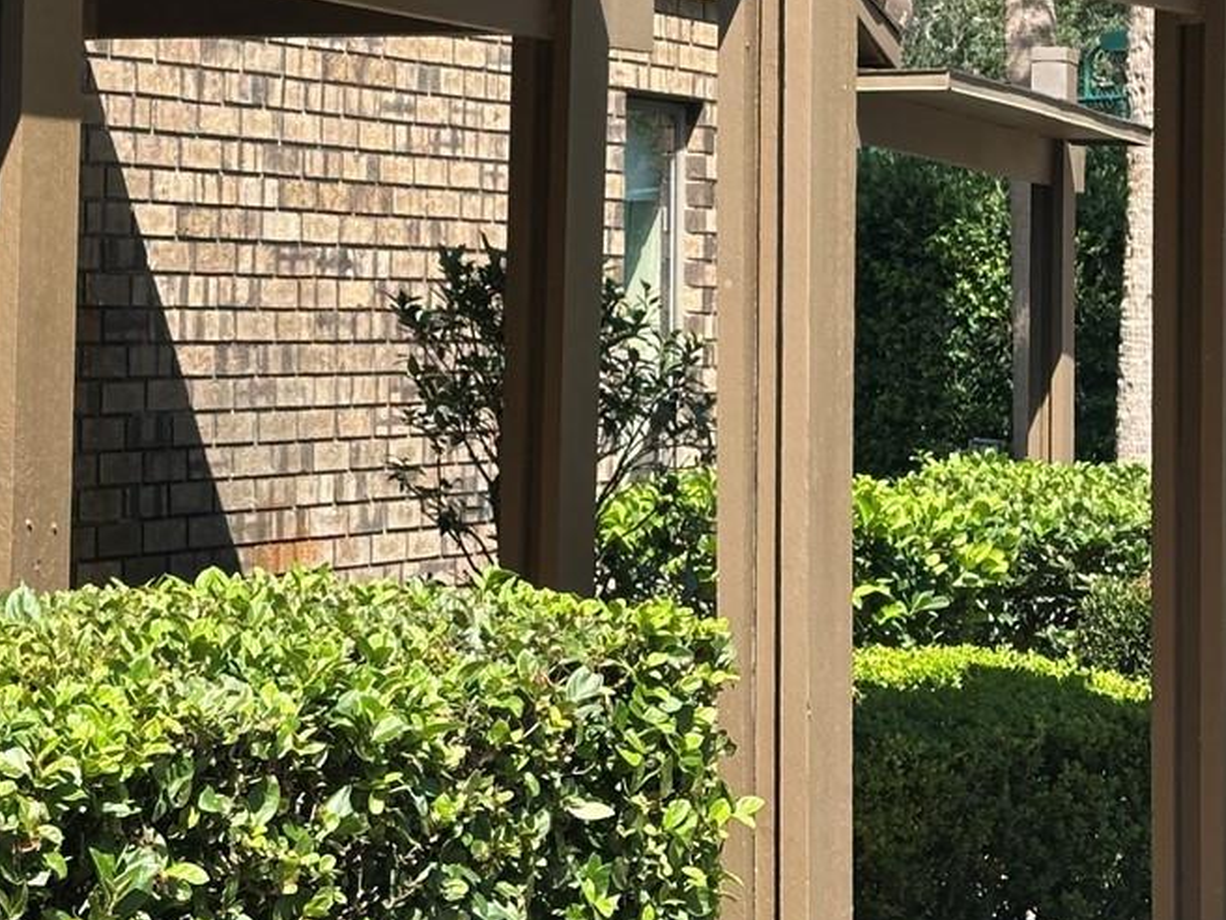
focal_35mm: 117
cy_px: 34
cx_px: 278
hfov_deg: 16.7
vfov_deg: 12.5
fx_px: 4144
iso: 64
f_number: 1.78
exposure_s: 1/1639
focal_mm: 6.86
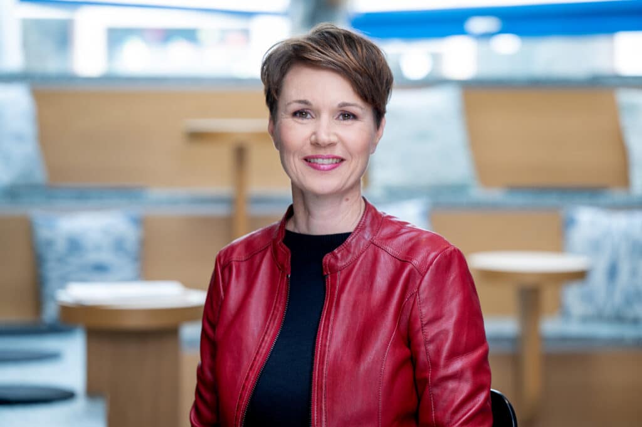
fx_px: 2138
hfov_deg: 17.1
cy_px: 214
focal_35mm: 120
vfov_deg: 11.4
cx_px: 321
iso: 320
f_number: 3.5
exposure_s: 1/160
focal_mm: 120
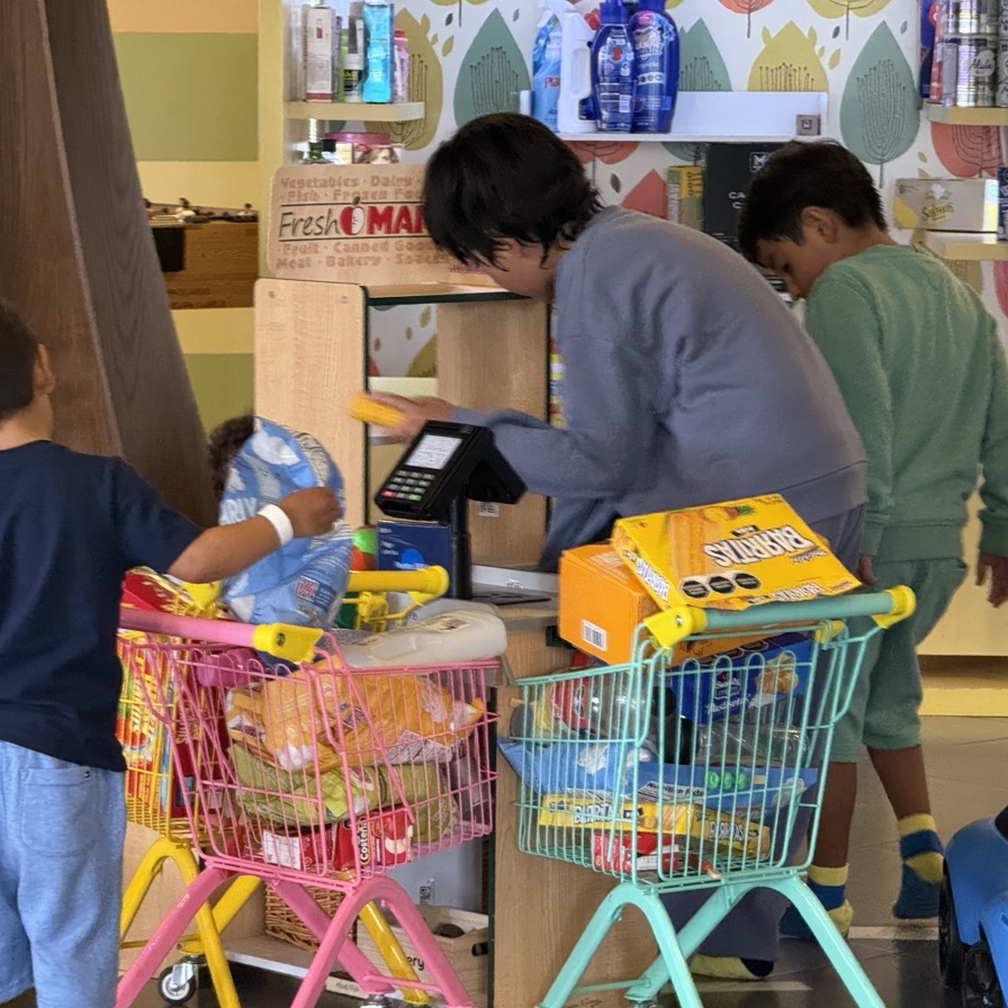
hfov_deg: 12.3
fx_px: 4678
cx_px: 502
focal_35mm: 142
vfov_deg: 12.3
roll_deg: -0.3
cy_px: 505
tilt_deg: -6.2
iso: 400
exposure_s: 1/60
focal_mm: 15.66
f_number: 2.8
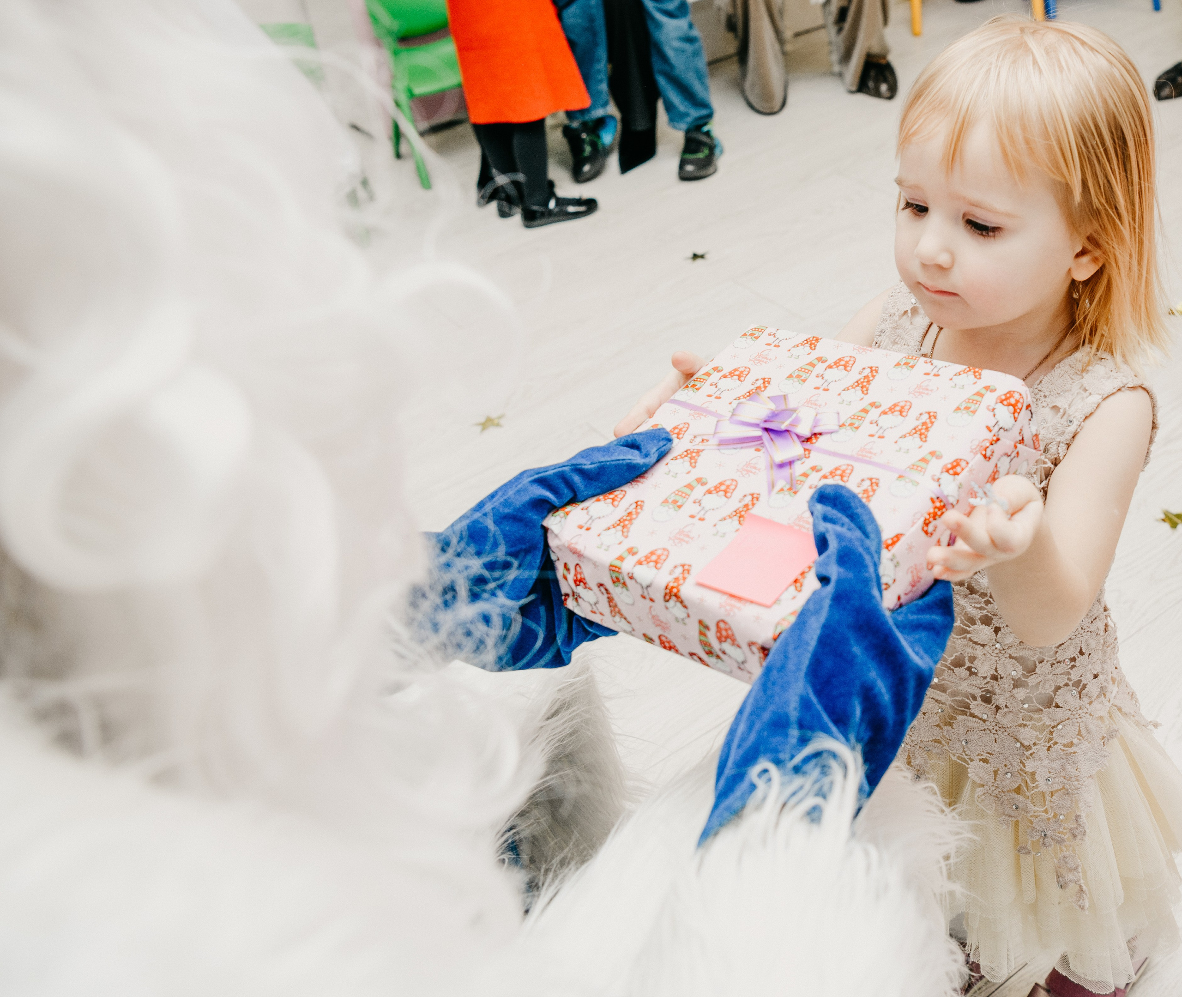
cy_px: 395
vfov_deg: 38.8
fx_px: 1407
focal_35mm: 39
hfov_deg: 44.3
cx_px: 864
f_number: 4.5
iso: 250
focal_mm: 26
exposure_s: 1/160
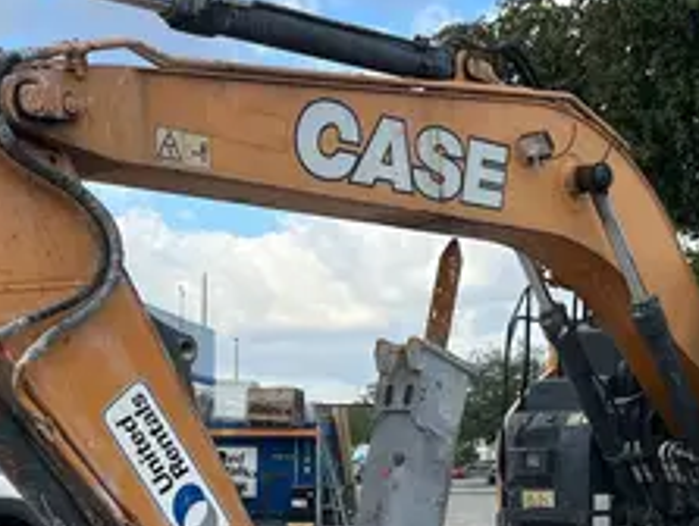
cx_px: 423
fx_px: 1294
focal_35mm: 64
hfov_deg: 30.1
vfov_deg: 22.7
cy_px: 405
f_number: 1.6
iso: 50
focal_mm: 5.1
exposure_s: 1/1238
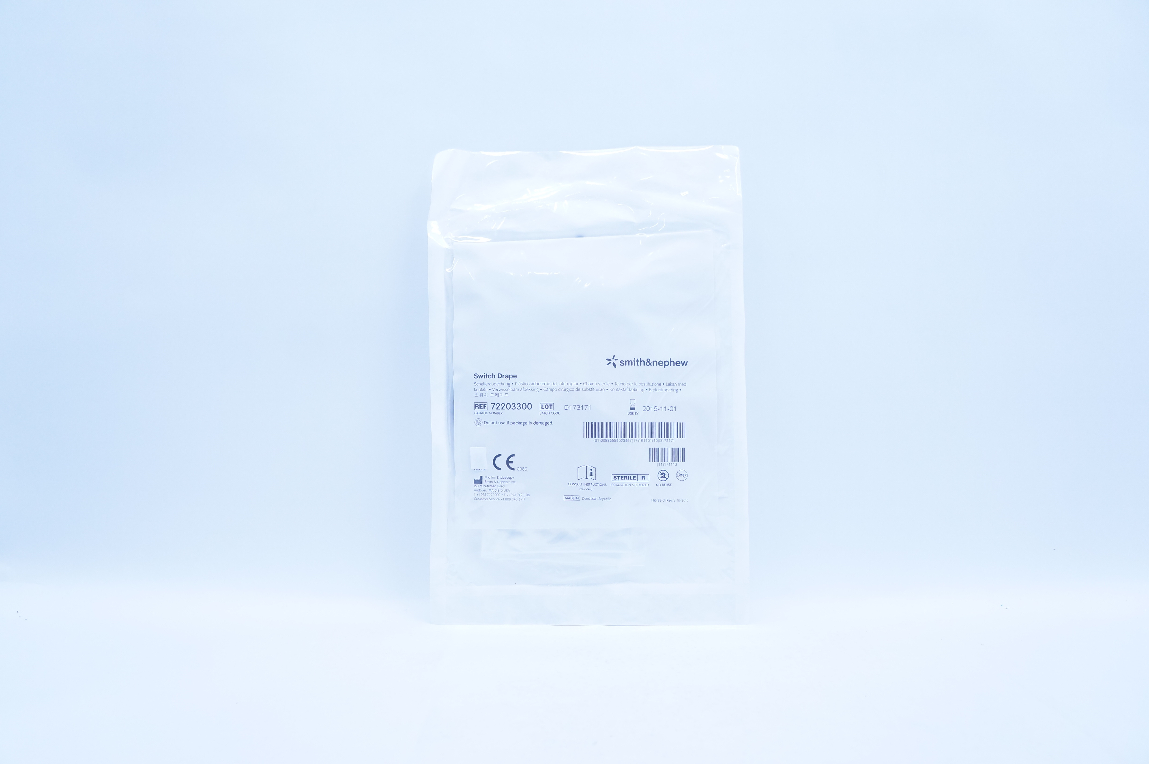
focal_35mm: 30
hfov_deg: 62.0
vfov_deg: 43.5
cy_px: 382
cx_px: 574
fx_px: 956
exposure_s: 1/200
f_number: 4.5
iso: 800
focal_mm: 20
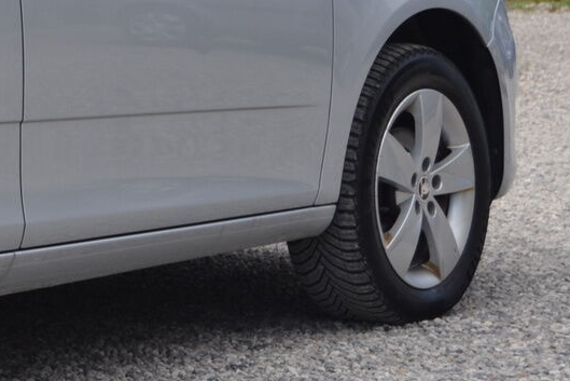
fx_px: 2673
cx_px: -400
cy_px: 1
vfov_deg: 8.1
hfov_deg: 11.4
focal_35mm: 169
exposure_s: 1/200
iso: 100
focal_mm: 31
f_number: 7.1
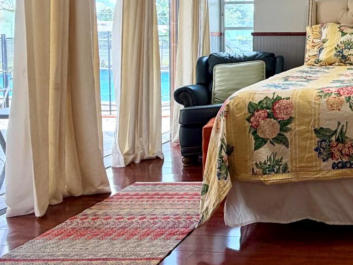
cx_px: 381
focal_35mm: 34
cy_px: 47
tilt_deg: -1.5
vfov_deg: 39.8
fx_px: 347
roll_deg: +0.1
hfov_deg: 43.1
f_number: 2.2
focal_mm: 2.22
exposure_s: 1/120
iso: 125
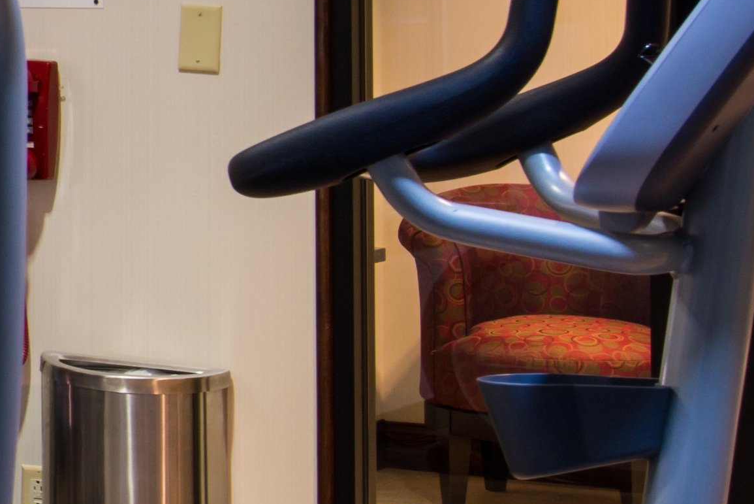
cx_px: -800
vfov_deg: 9.0
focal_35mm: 153
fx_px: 3206
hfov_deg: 11.8
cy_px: 351
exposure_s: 1/1.25
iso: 100
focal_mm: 24
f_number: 9
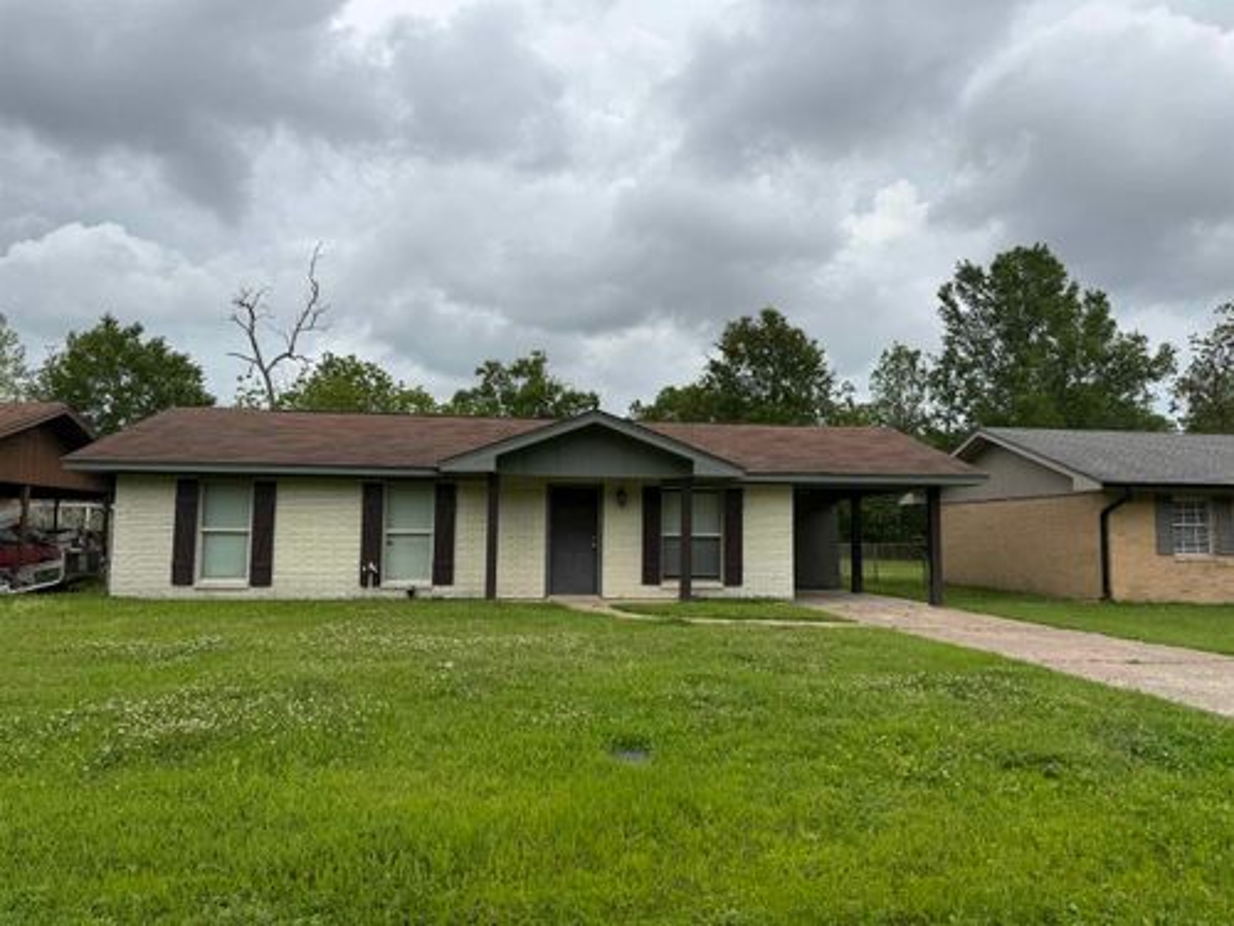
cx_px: 617
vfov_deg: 56.8
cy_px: 463
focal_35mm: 24
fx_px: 856
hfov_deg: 71.6
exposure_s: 1/6173
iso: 80
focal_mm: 6.76
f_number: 1.78
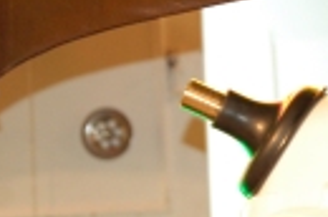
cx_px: 424
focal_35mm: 255
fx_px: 2314
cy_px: 275
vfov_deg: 5.3
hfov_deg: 8.0
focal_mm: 55
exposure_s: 1/60
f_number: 5
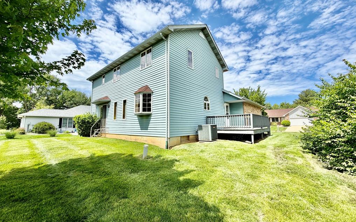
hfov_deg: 101.5
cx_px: 179
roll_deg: +0.6
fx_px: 146
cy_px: 108
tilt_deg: +7.4
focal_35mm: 15
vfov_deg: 74.8
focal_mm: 2.22
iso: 20
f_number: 2.2
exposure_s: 1/1001
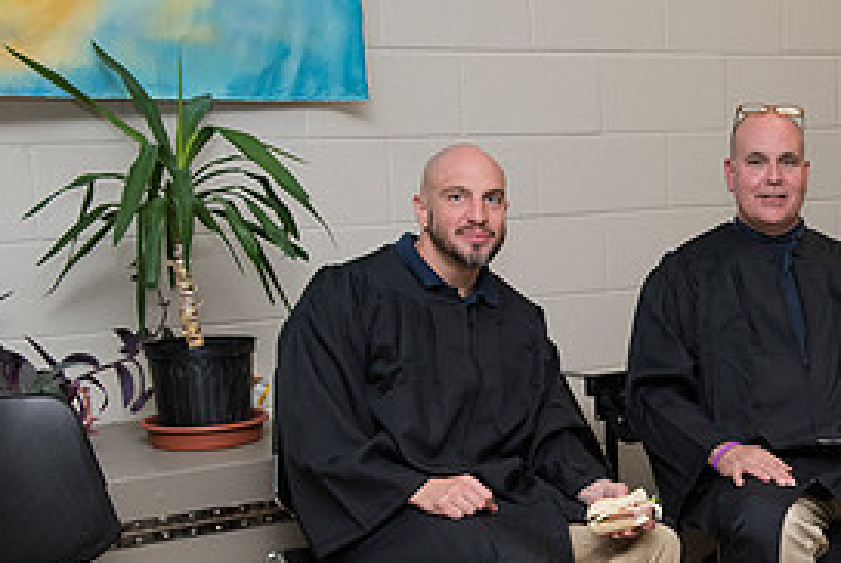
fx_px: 1894
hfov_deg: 24.0
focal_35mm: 81
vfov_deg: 16.8
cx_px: 829
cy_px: 459
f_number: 7.1
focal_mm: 38
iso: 1600
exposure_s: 1/160
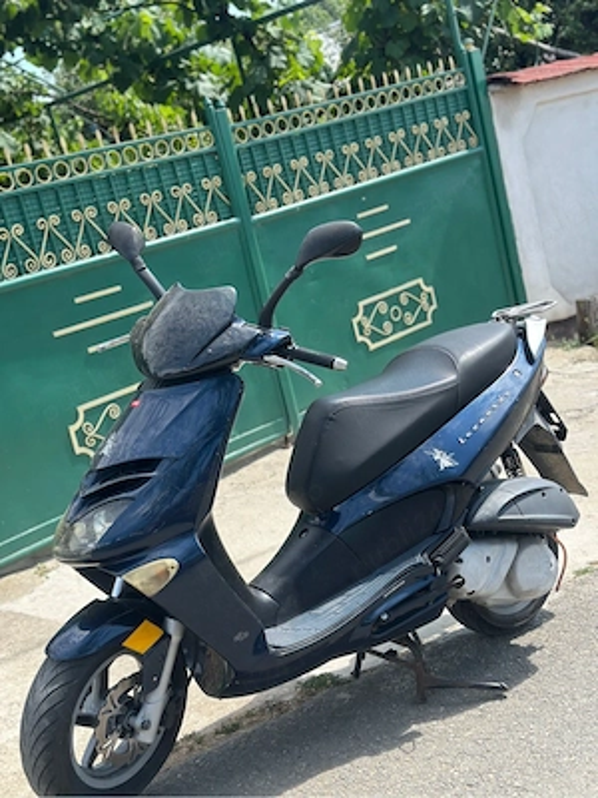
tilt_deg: -12.3
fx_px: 1106
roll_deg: +13.7
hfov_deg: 30.3
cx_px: 299
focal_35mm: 48
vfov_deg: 39.7
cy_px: 399
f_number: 1.78
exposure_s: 1/1414
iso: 80
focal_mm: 6.86
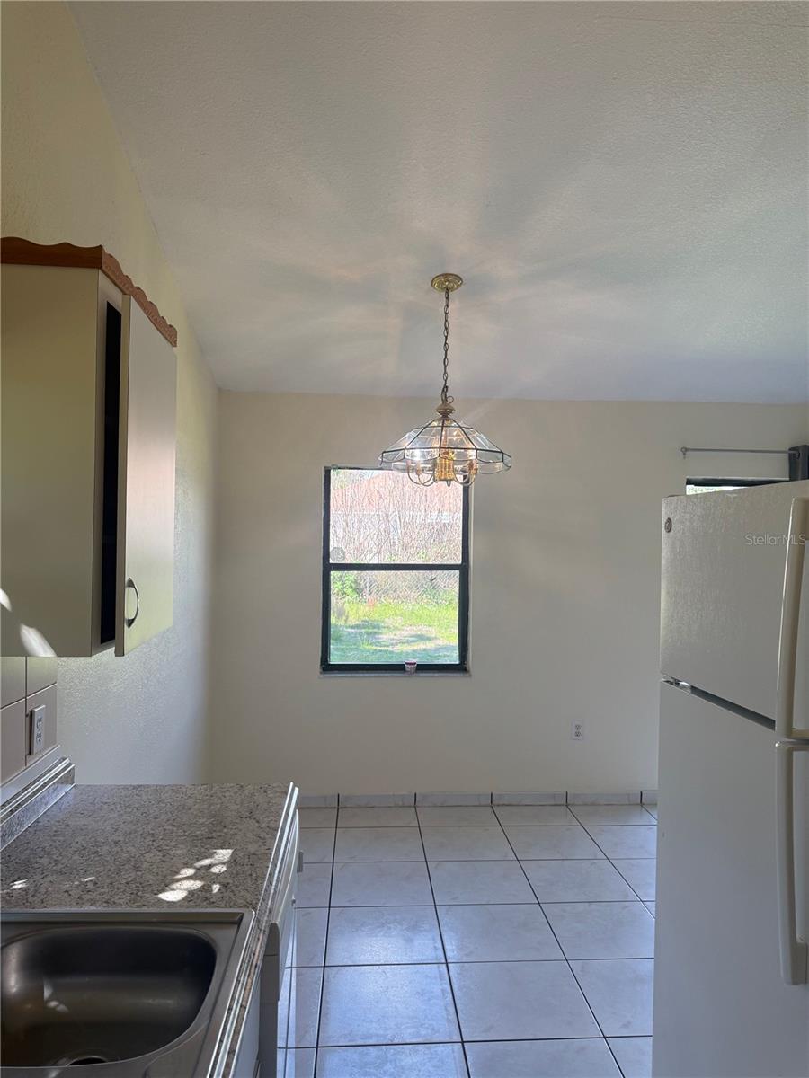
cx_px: 404
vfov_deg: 71.6
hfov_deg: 56.8
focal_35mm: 24
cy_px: 539
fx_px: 748
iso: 100
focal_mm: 6.76
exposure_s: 1/332
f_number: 1.78
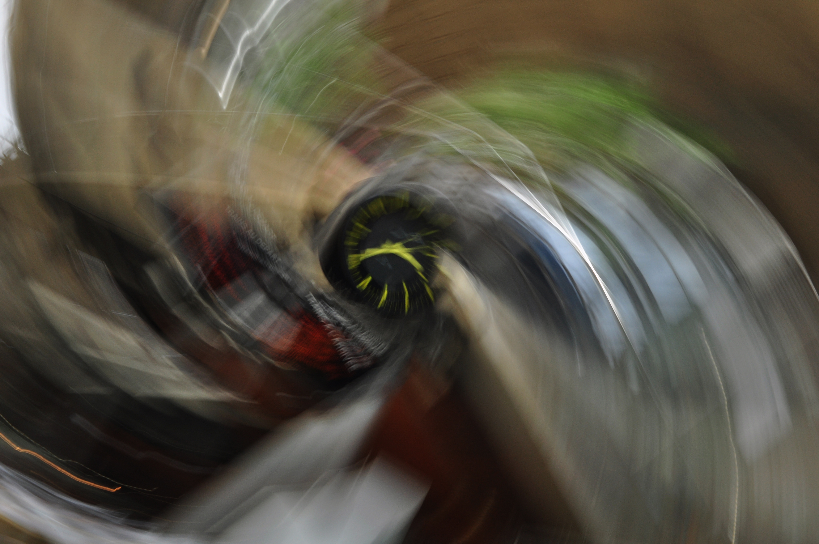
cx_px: 410
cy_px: 272
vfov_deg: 17.4
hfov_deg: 26.0
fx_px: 1772
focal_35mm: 78
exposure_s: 1/2.5
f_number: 36
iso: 200
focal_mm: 52
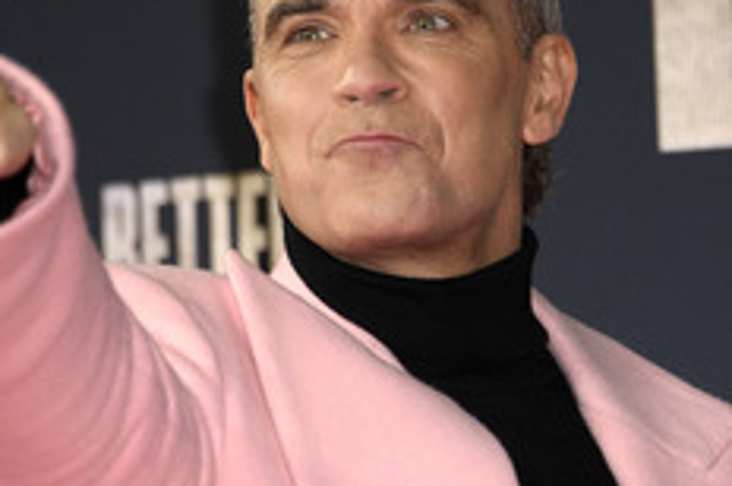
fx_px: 9888
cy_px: 174
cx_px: 383
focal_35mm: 487
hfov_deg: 4.2
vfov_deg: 2.8
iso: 1000
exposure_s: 1/250
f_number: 5.6
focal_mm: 250
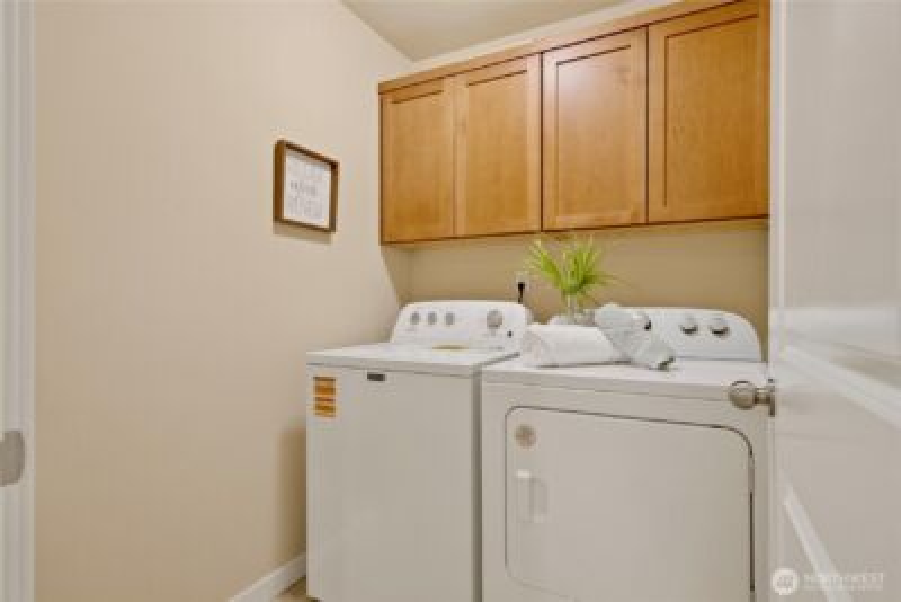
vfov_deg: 67.4
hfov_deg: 90.0
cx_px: 450
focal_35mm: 18
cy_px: 301
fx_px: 451
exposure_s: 1/2
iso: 400
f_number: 9
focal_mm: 18
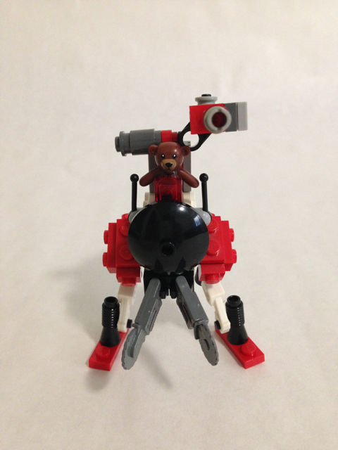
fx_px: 430
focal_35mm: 33
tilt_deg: -23.6
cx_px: 169
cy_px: 225
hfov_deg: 42.9
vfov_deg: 55.4
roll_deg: +0.6
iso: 250
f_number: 2.4
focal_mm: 4.12
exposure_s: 1/20
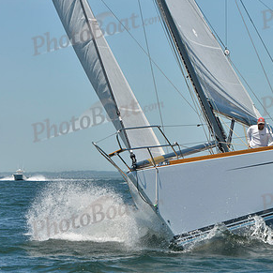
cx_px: 213
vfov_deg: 8.5
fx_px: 1847
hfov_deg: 8.4
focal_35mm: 207
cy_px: 153
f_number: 9
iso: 280
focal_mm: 122
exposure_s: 1/1250
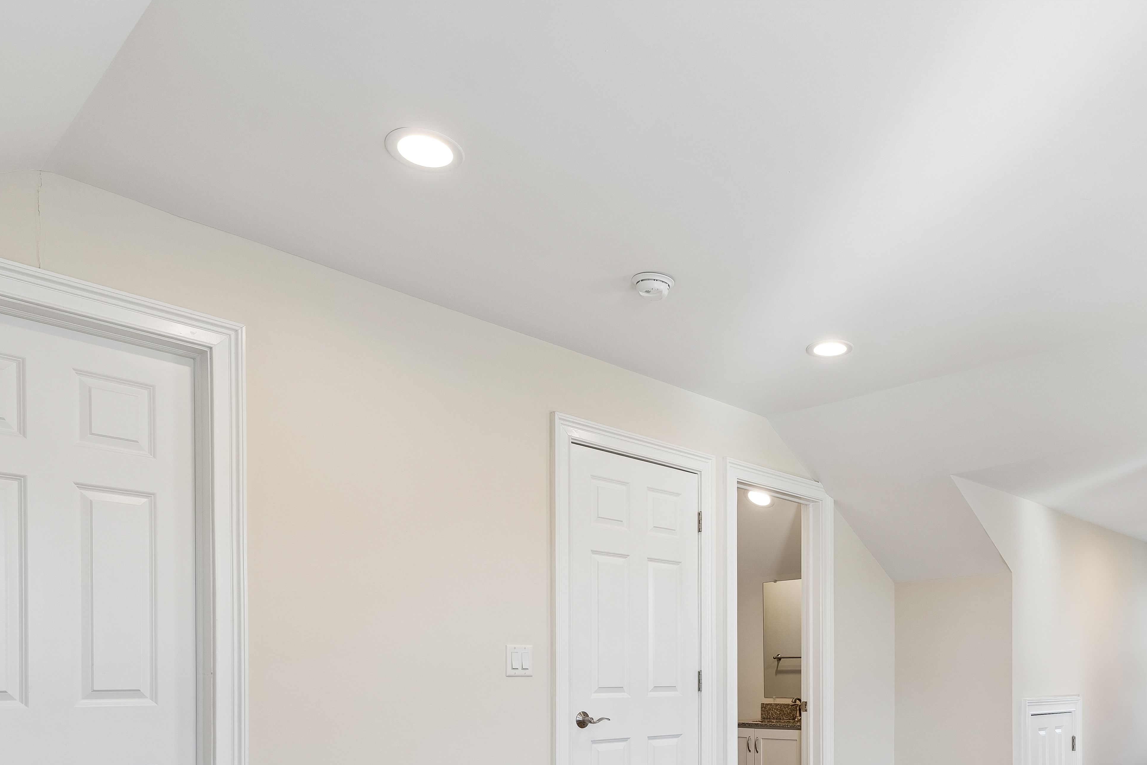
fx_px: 924
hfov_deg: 62.6
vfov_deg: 41.5
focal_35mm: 29
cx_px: 733
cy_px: 687
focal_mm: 16
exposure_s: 1/30
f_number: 6.3
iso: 250
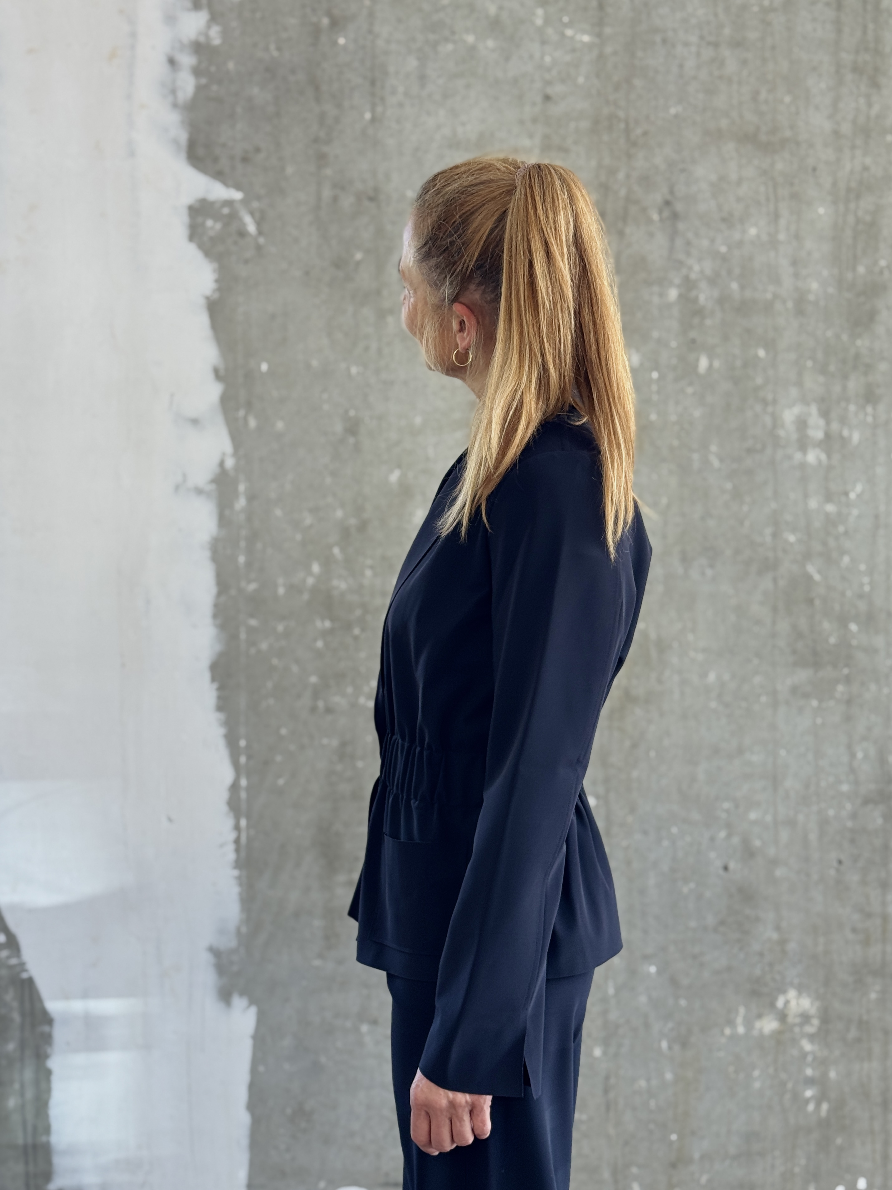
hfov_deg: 30.3
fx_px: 1649
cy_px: 595
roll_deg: -0.5
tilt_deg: -2.0
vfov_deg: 39.7
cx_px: 446
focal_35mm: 48
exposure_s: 1/50
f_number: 1.78
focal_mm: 6.76
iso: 50
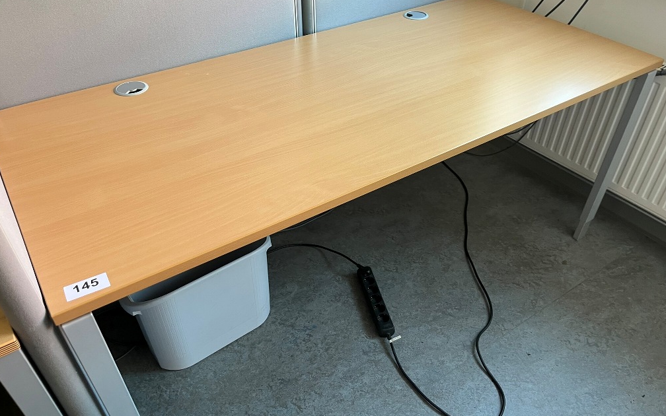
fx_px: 508
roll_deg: +3.9
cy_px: 215
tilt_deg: -40.6
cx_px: 330
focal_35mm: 28
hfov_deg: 66.5
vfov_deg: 44.5
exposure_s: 1/50
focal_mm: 5.1
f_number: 1.6
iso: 100
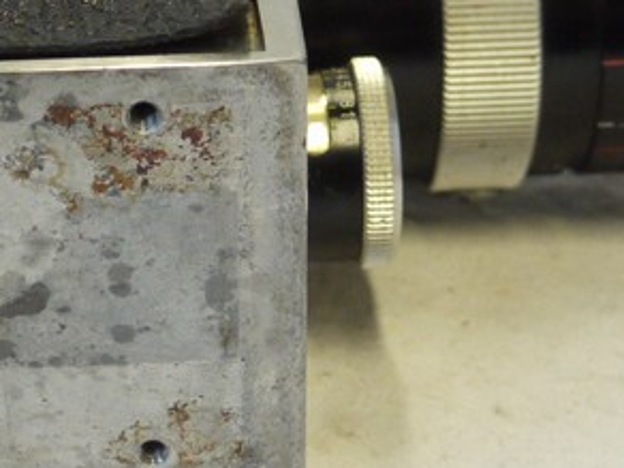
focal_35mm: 148
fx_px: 2668
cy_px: -30
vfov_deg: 9.9
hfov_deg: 13.2
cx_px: 51
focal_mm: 18
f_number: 5
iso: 800
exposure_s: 1/100
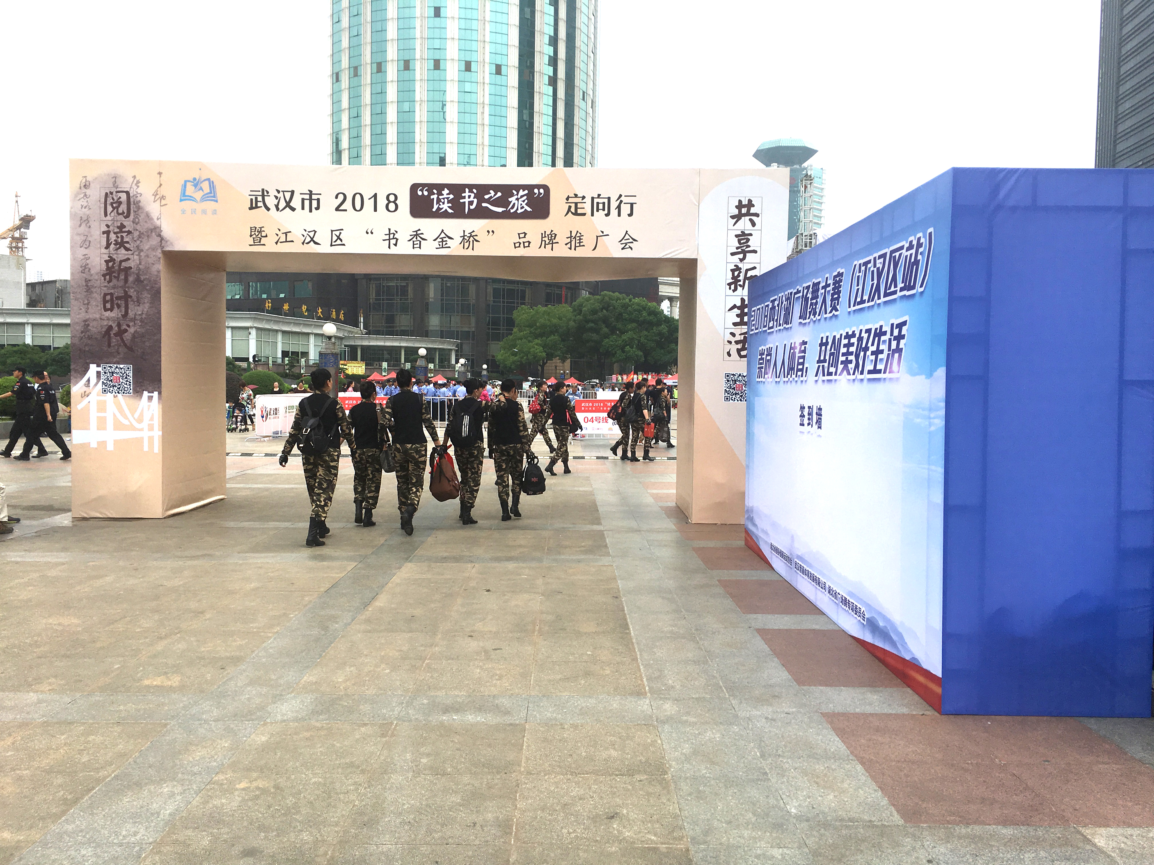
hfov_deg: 61.7
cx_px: 577
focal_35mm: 29
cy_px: 432
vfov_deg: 48.2
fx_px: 967
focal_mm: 4.15
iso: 25
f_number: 2.2
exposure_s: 1/1479
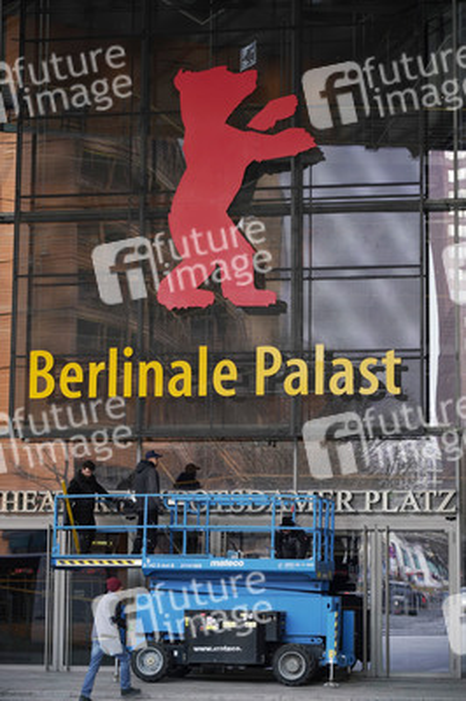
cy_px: 350
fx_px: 1750
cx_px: 233
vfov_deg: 22.6
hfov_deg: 15.2
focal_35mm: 90
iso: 640
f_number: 5.6
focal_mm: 90
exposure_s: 1/100
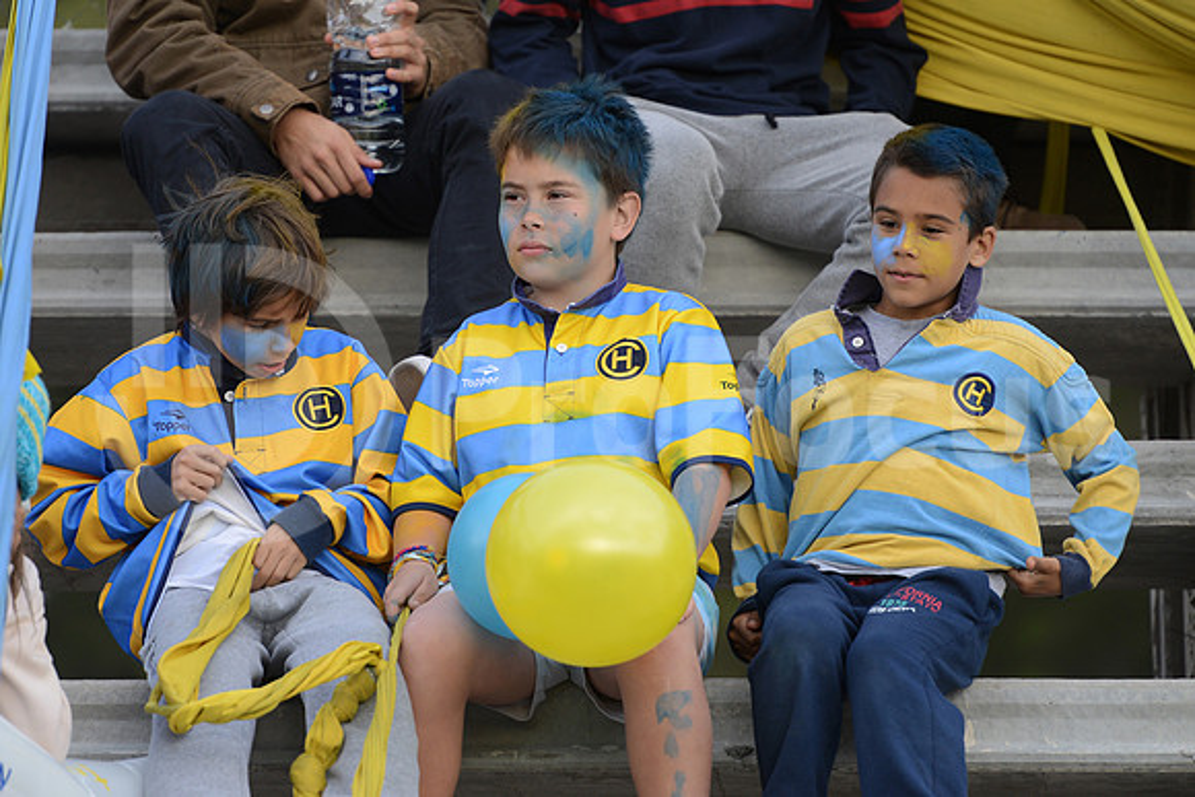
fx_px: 8964
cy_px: 398
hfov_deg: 7.6
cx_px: 598
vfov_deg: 5.1
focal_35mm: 270
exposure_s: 1/1000
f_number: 4
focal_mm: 270
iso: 500
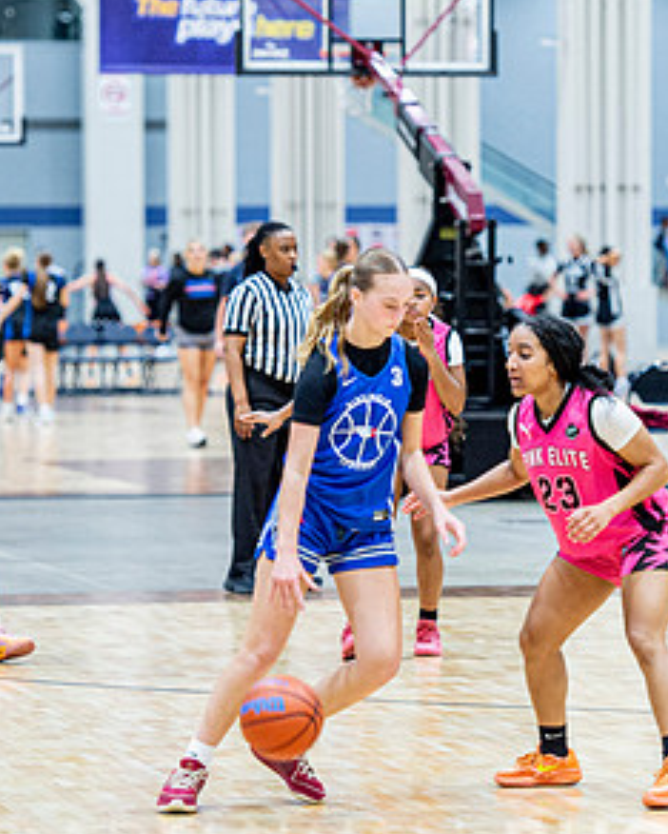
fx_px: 5604
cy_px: 383
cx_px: 365
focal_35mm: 227
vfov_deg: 8.5
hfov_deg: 6.8
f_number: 2.8
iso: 2000
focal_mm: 122
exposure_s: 1/320
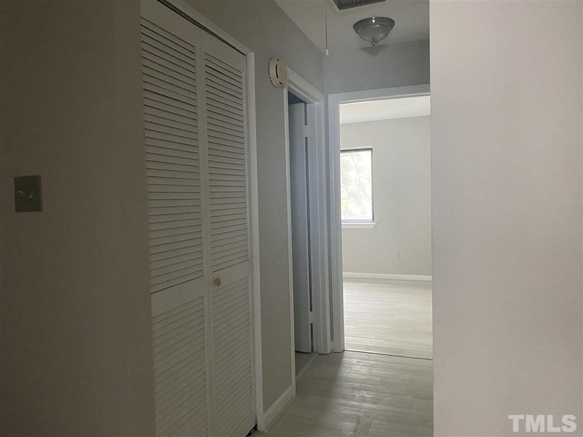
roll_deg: +1.0
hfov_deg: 67.3
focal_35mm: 26
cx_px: 292
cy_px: 218
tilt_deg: -2.7
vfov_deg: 53.1
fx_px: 438
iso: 640
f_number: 1.8
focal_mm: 4.25
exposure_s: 1/38
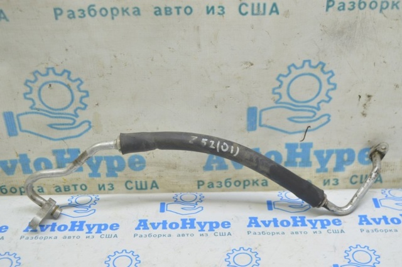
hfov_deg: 38.9
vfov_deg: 26.4
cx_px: 201
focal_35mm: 51
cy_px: 134
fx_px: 569
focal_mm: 34
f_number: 5.6
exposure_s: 1/20
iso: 400
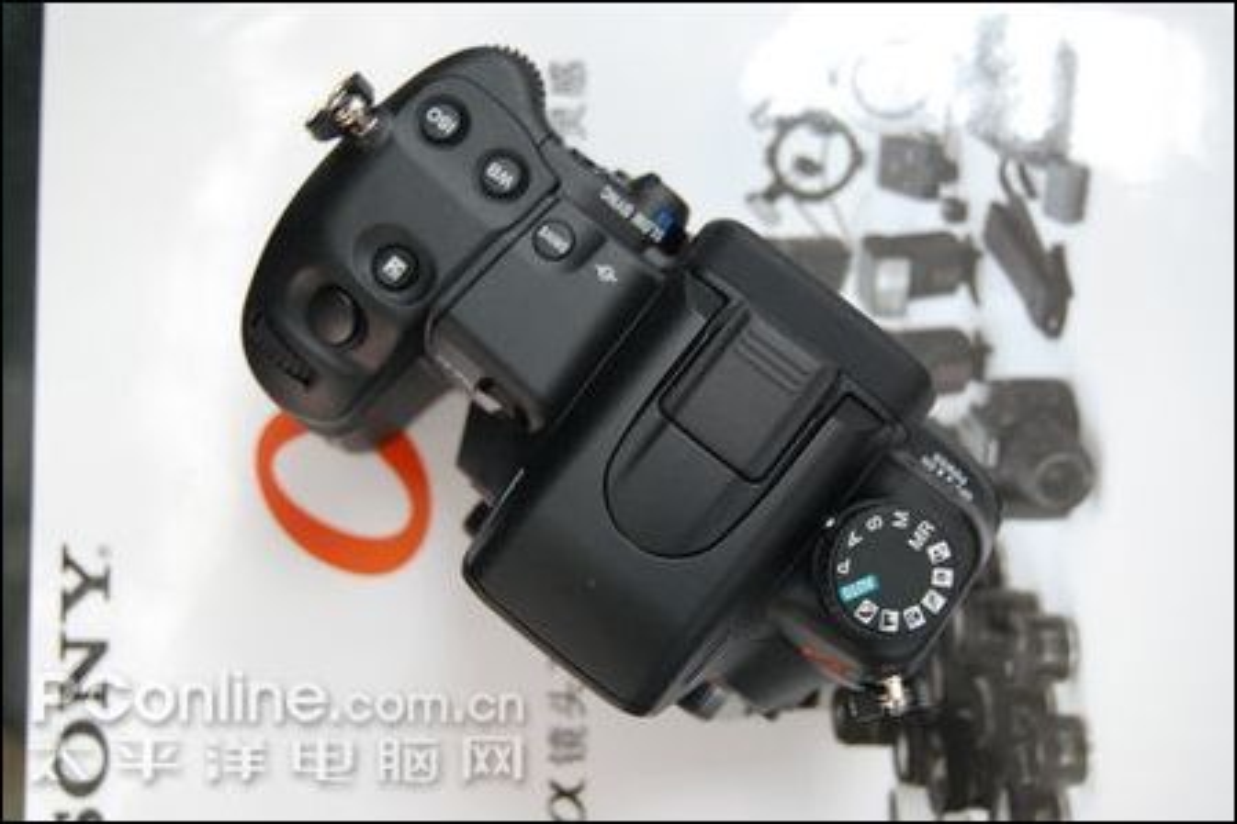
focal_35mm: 60
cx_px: 618
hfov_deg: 33.4
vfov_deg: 22.6
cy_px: 412
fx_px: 2061
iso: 1600
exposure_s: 1/30
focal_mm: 40
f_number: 5
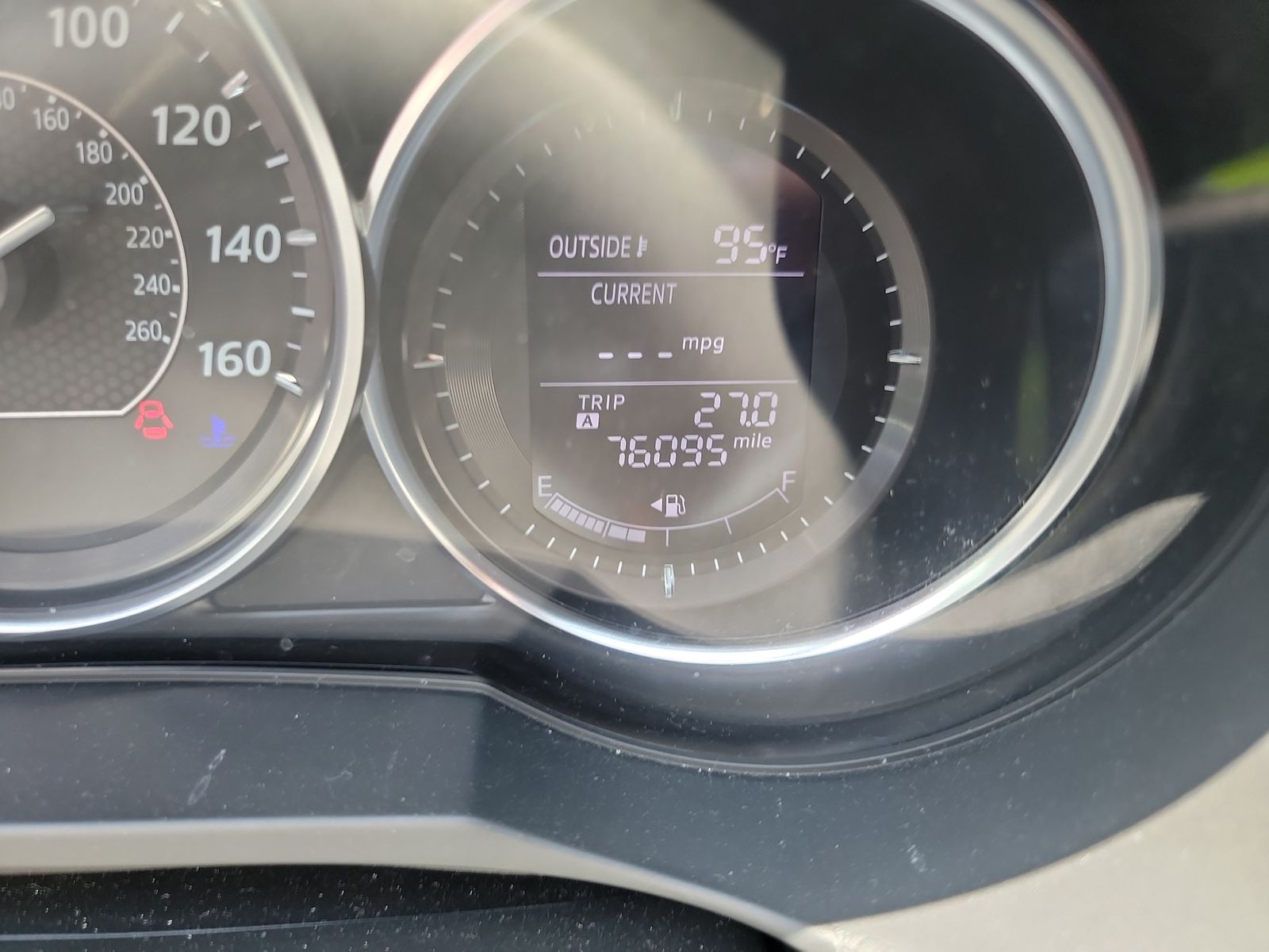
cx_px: 634
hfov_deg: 71.6
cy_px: 476
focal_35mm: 24
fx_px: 880
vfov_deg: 56.8
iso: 174
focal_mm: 6.7
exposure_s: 1/59
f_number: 1.8
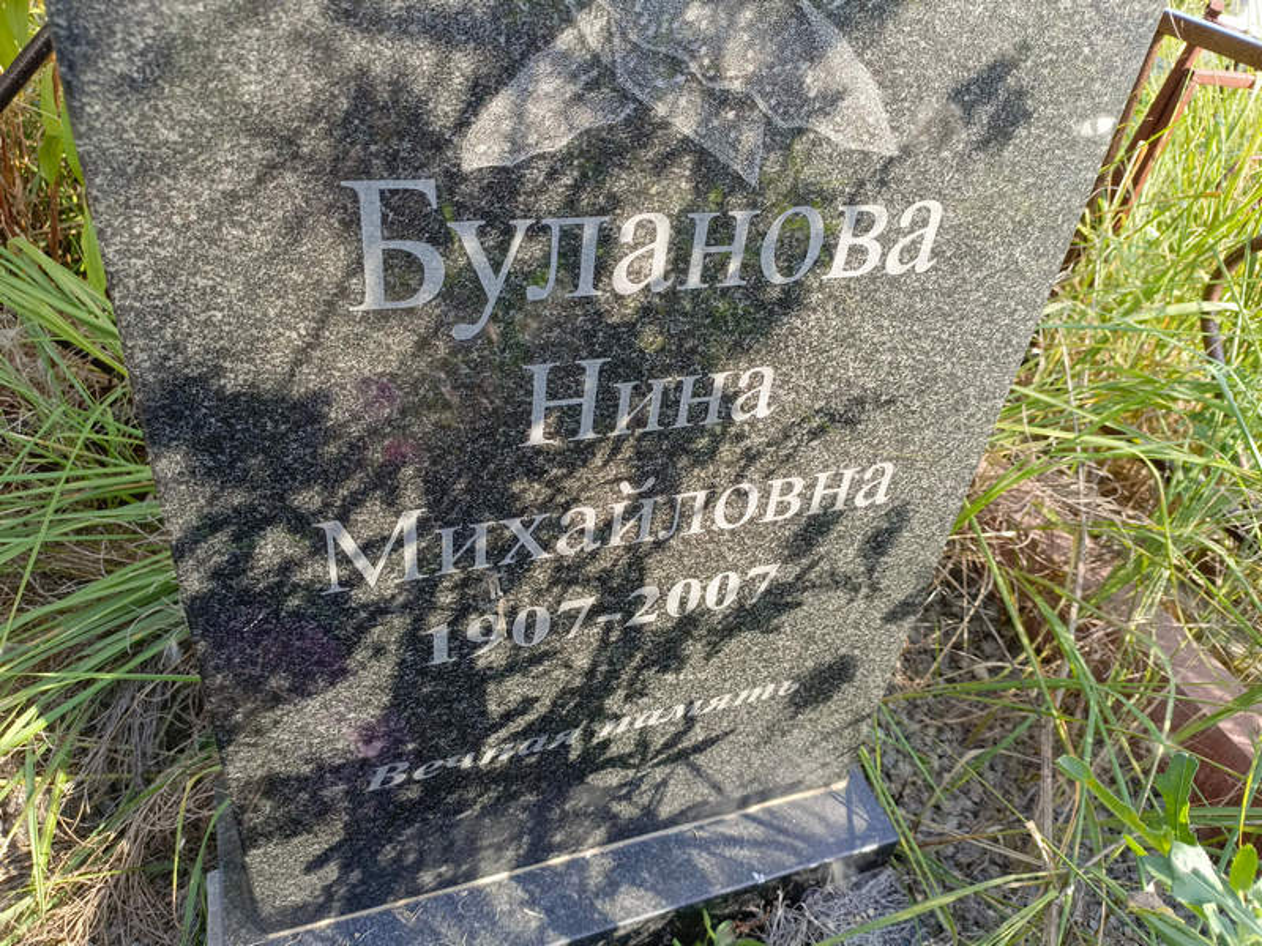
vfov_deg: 54.9
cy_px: 473
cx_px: 631
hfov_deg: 69.4
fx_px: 911
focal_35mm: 25
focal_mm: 4.76
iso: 110
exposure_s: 1/151
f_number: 1.69
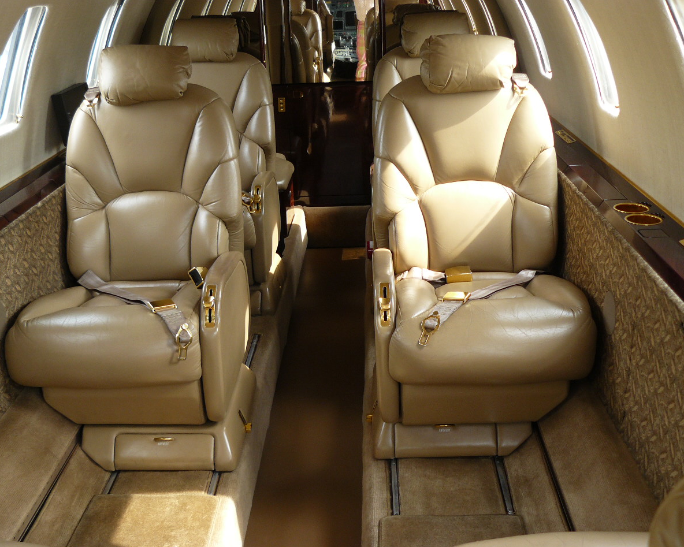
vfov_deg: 39.2
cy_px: 272
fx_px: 769
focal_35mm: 38
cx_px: 318
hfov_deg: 47.9
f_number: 2.8
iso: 100
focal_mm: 6
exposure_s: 1/30
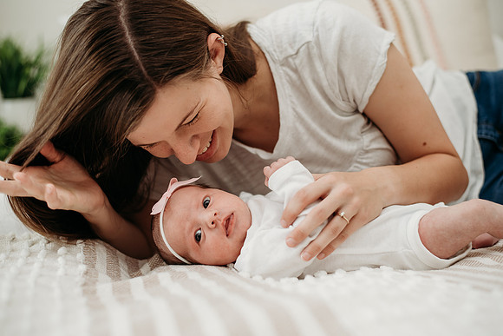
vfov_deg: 27.0
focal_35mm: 50
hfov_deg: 39.6
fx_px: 699
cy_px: 168
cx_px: 252
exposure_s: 1/200
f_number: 2.5
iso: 400
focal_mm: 50
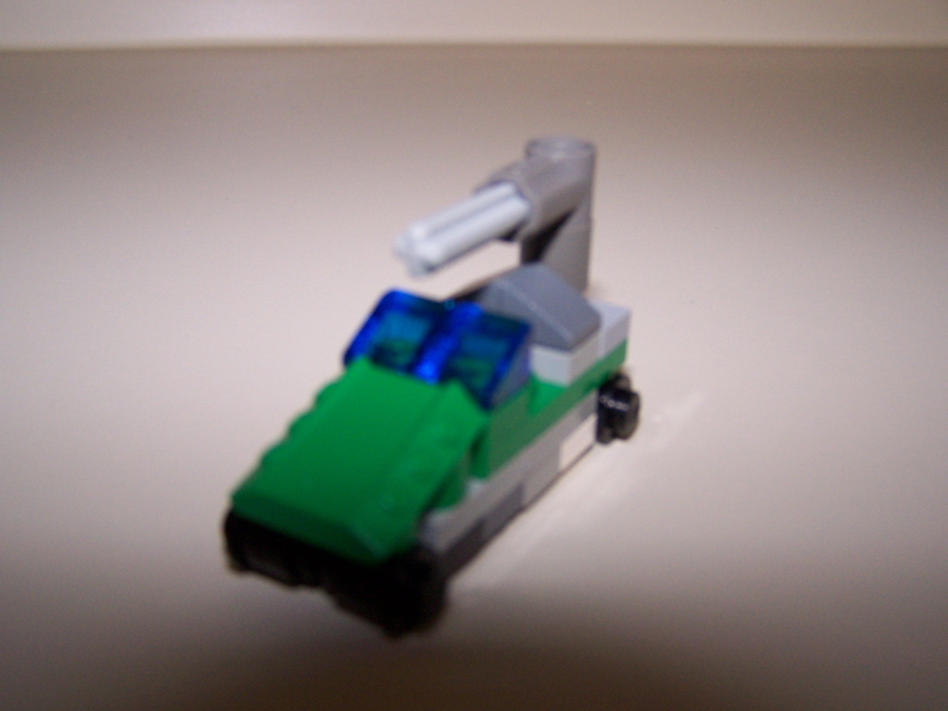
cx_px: 474
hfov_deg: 49.0
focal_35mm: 38
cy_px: 356
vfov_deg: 37.7
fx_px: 1041
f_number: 2.8
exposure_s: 1/60
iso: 140
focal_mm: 6.3
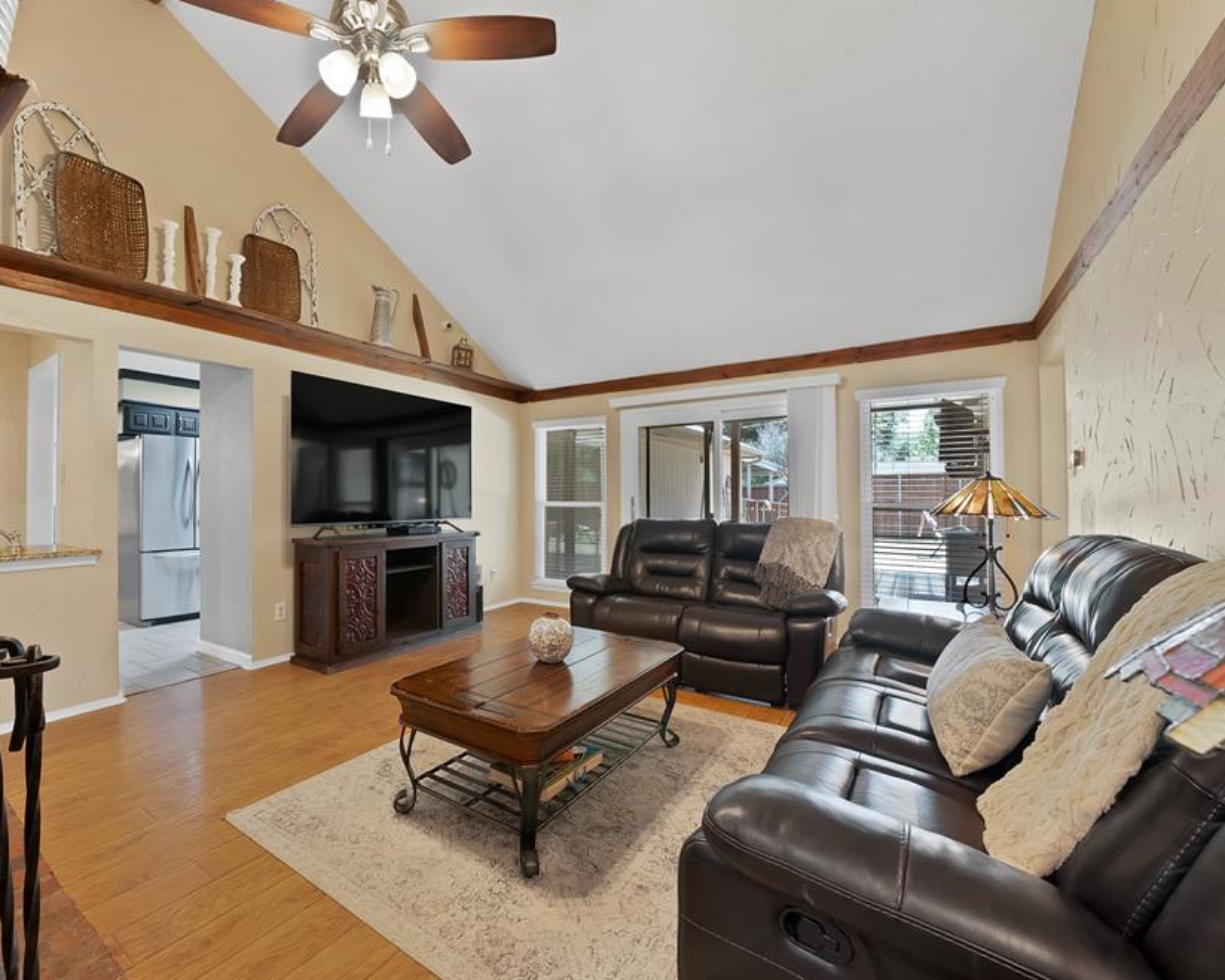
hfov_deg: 99.9
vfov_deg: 87.9
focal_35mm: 14
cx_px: 516
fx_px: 508
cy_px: 506
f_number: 9
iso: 640
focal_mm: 12
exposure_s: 1/1.25
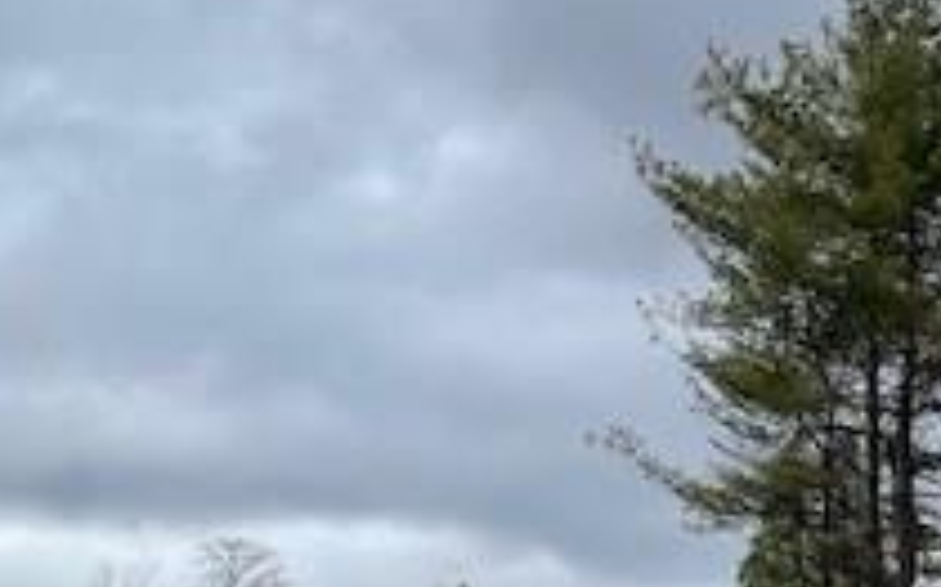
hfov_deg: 22.6
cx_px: 1138
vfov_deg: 15.2
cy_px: 627
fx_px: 2153
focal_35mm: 84
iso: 32
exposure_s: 1/5556
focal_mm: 4.2
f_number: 1.6
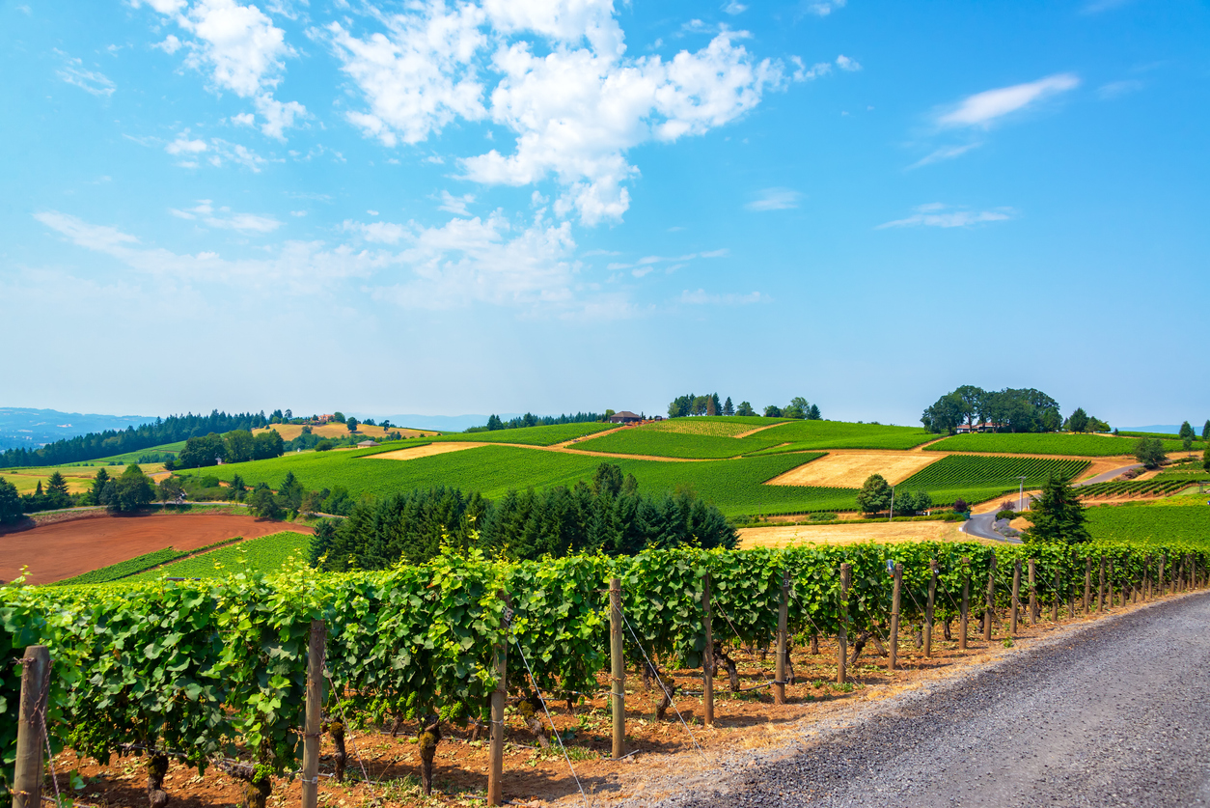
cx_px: 605
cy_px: 404
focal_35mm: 28
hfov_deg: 65.5
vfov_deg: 46.4
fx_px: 941
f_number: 8
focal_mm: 28
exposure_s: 1/250
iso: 200
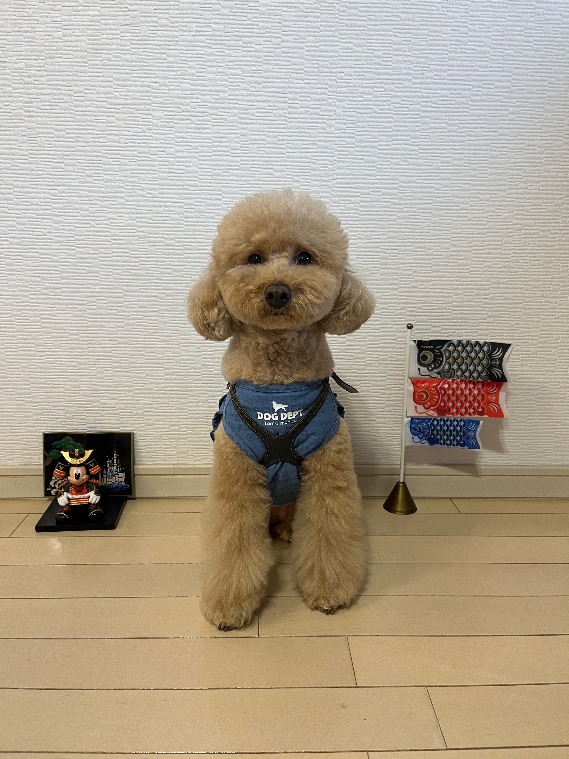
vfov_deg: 67.3
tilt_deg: -13.8
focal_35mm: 26
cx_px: 284
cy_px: 380
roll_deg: -1.9
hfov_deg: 53.1
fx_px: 570
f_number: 1.6
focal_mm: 5.1
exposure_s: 1/60
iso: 80
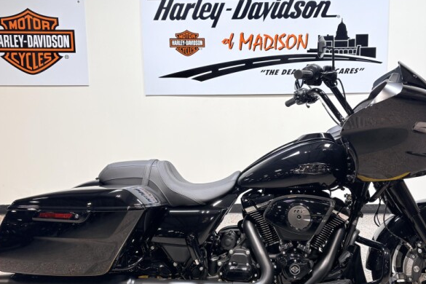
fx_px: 438
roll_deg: +1.0
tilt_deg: -7.7
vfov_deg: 35.9
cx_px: 249
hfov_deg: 51.6
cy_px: 127
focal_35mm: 37
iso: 40
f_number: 1.6
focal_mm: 5.96
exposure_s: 1/120
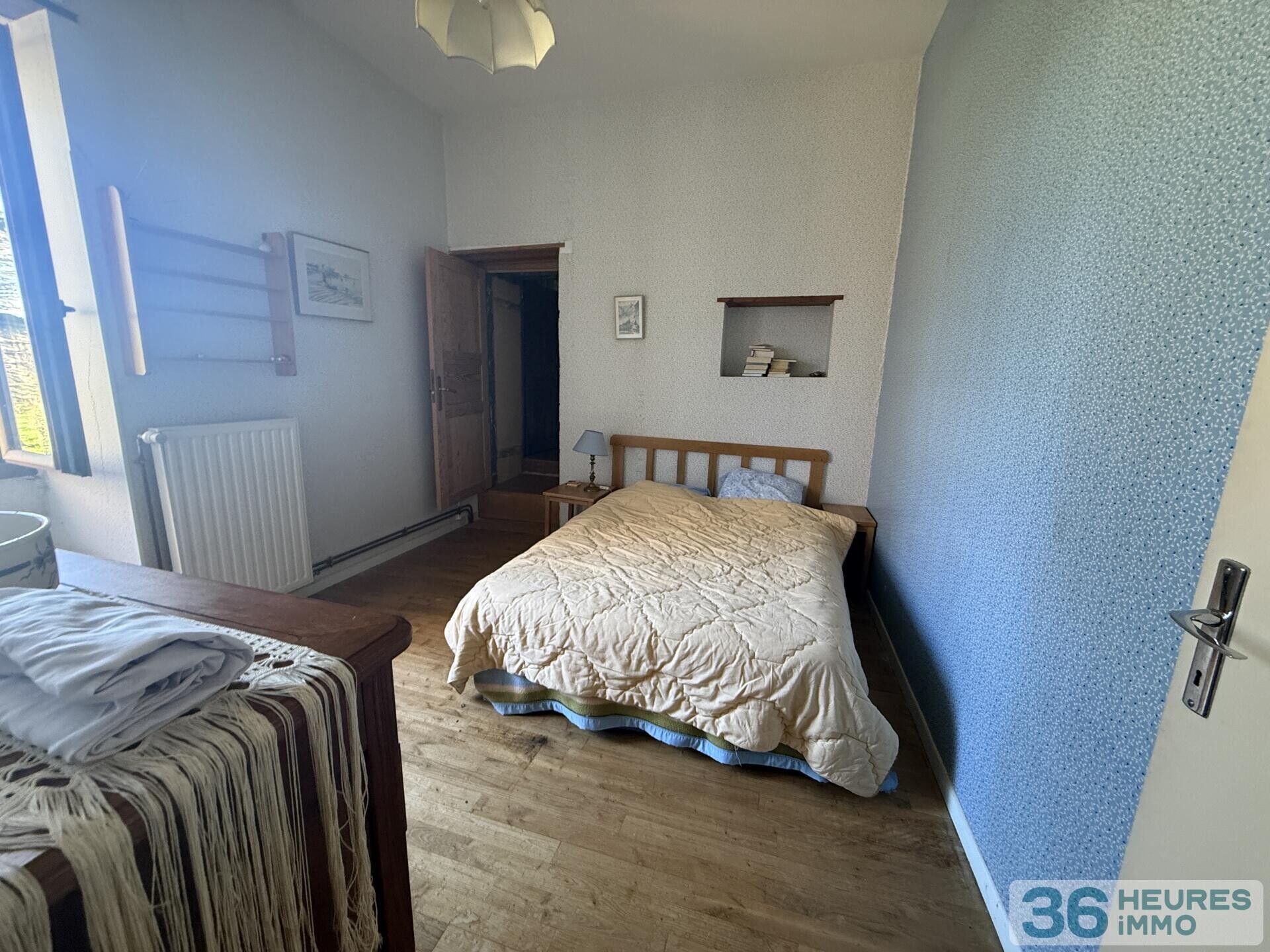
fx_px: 514
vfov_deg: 85.7
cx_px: 635
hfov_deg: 102.1
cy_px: 476
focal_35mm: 14
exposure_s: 1/50
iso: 320
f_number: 2.2
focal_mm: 2.22
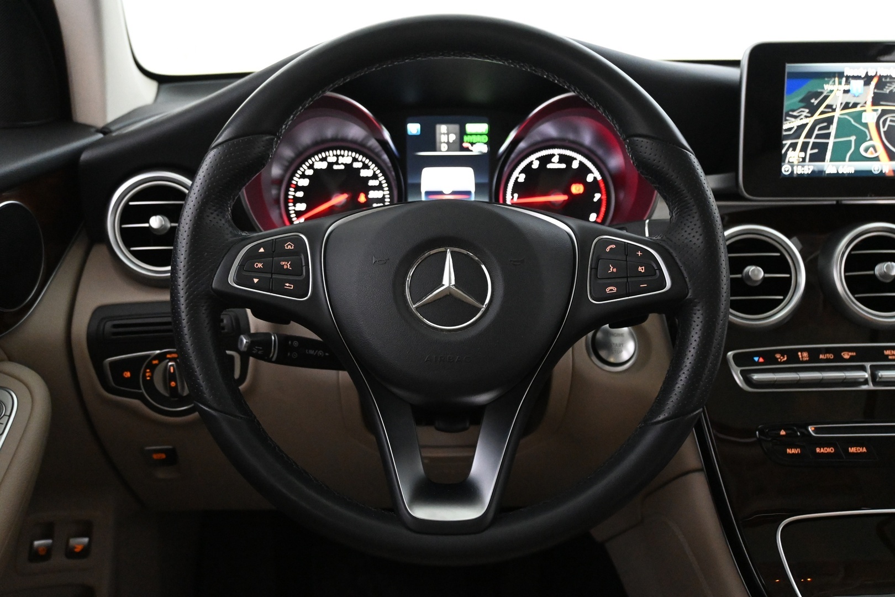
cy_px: 298
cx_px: 448
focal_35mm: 37
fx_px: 914
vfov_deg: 36.2
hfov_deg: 52.2
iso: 5600
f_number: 4.2
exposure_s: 1/40
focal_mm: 24.5
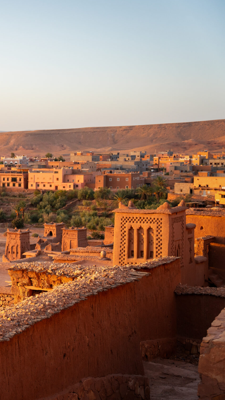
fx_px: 748
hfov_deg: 16.2
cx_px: -64
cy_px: 200
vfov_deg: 30.0
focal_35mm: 70
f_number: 3.2
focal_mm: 44.3
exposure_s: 1/1000
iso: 500
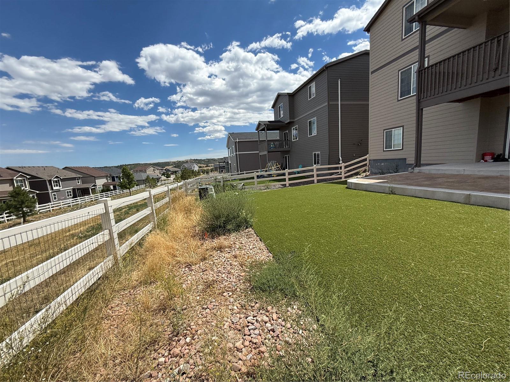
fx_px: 206
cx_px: 255
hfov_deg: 102.1
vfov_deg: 85.7
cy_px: 191
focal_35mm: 14
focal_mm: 2.22
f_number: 2.2
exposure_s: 1/2237
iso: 50
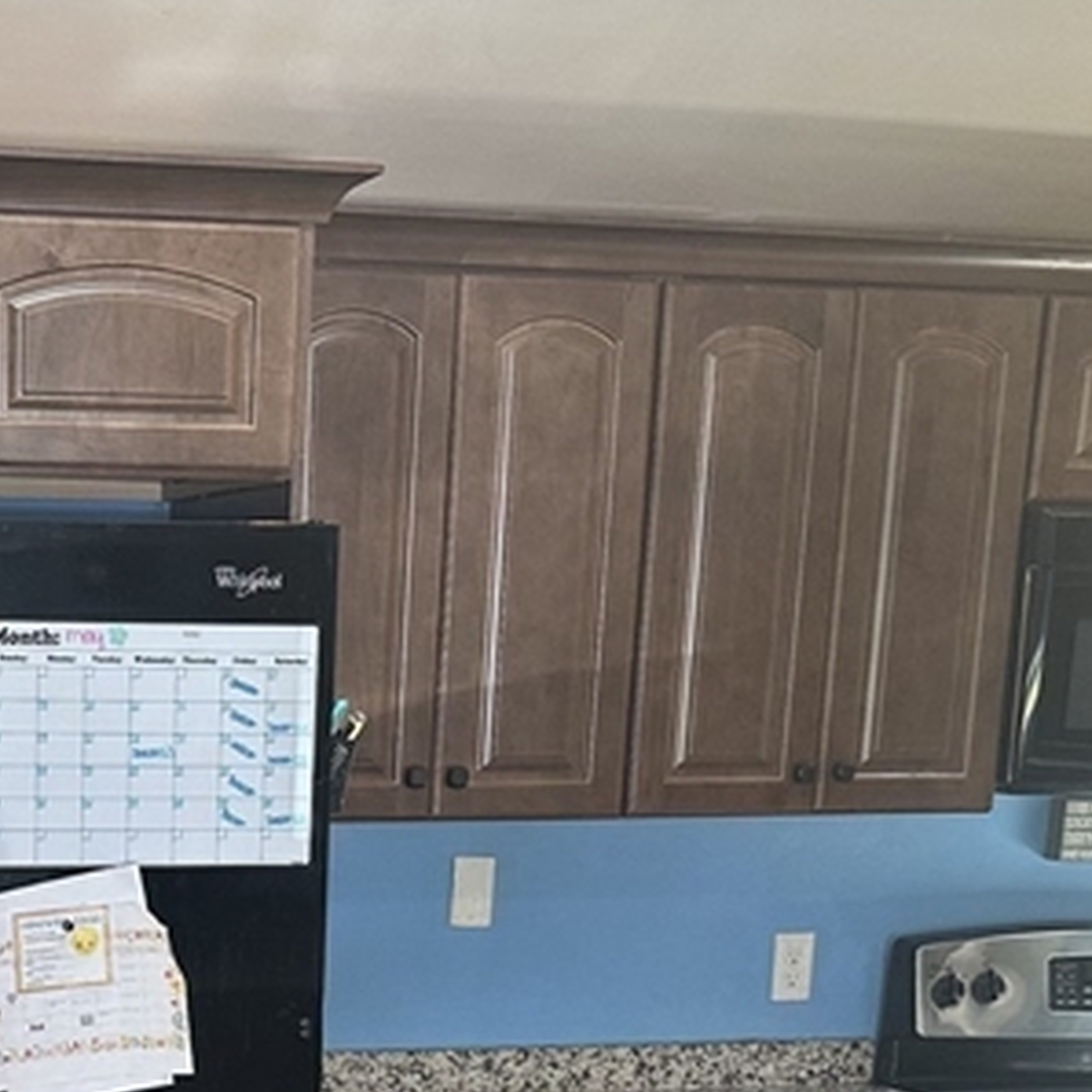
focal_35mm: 73
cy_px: 1264
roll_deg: -1.5
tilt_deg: -13.5
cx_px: 29
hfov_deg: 22.8
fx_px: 2605
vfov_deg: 22.1
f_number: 1.78
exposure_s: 1/60
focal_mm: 6.86
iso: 160
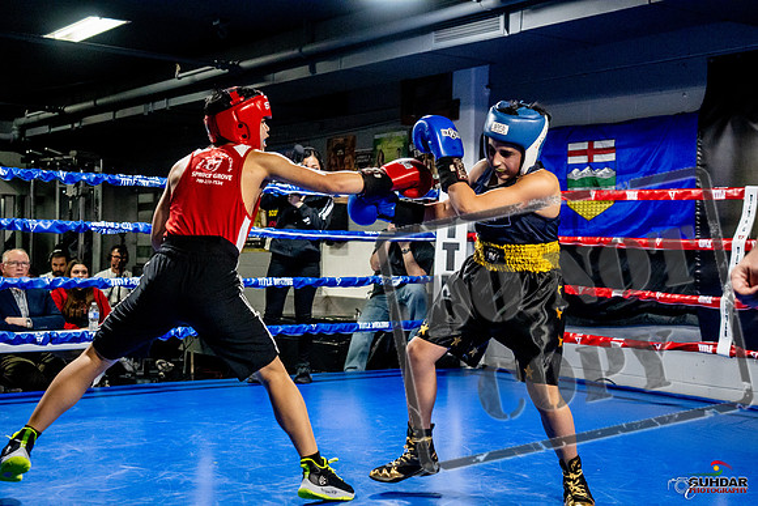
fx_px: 1095
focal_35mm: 52
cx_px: 379
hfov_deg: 38.2
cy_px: 253
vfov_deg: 26.0
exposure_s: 1/800
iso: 5000
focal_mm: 35
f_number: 2.8
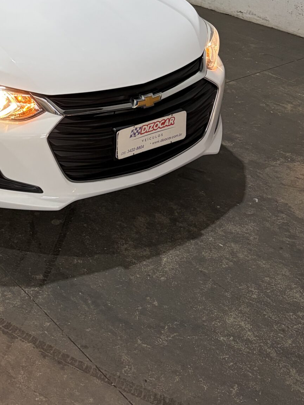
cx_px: -6
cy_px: 31
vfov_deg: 31.5
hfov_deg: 24.0
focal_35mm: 58
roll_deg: +1.2
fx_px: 679
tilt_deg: -17.4
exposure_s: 1/60
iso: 125
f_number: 1.6
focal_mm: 5.96
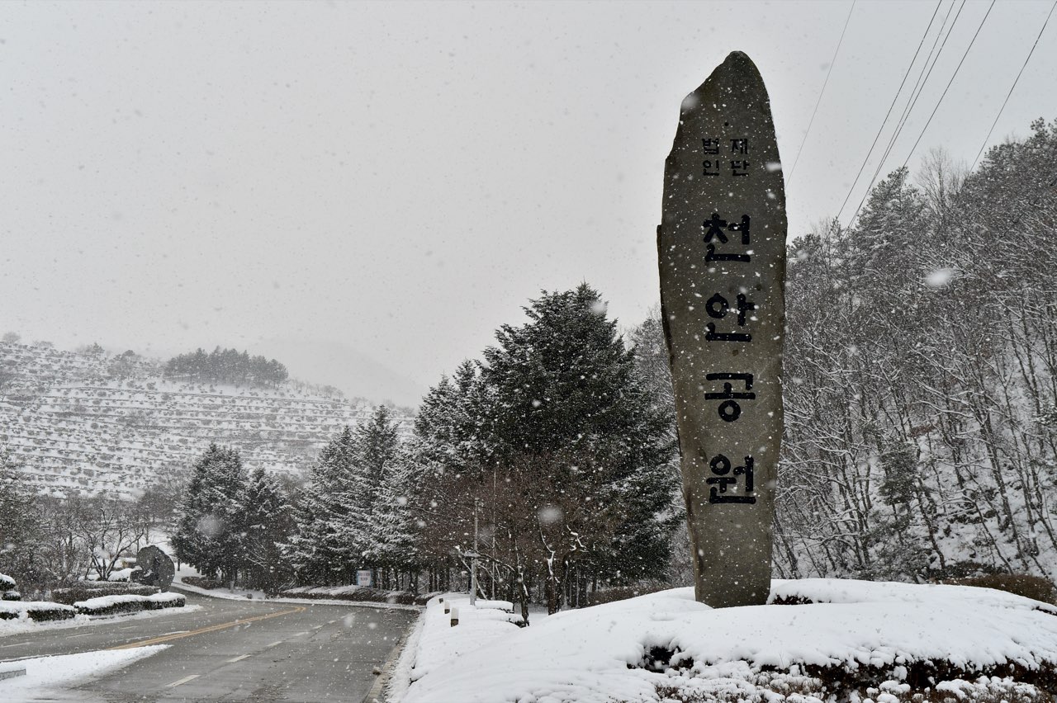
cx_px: 528
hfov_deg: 32.4
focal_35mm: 62
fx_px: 1819
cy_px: 352
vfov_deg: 21.9
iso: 400
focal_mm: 62
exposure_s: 1/500
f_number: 11
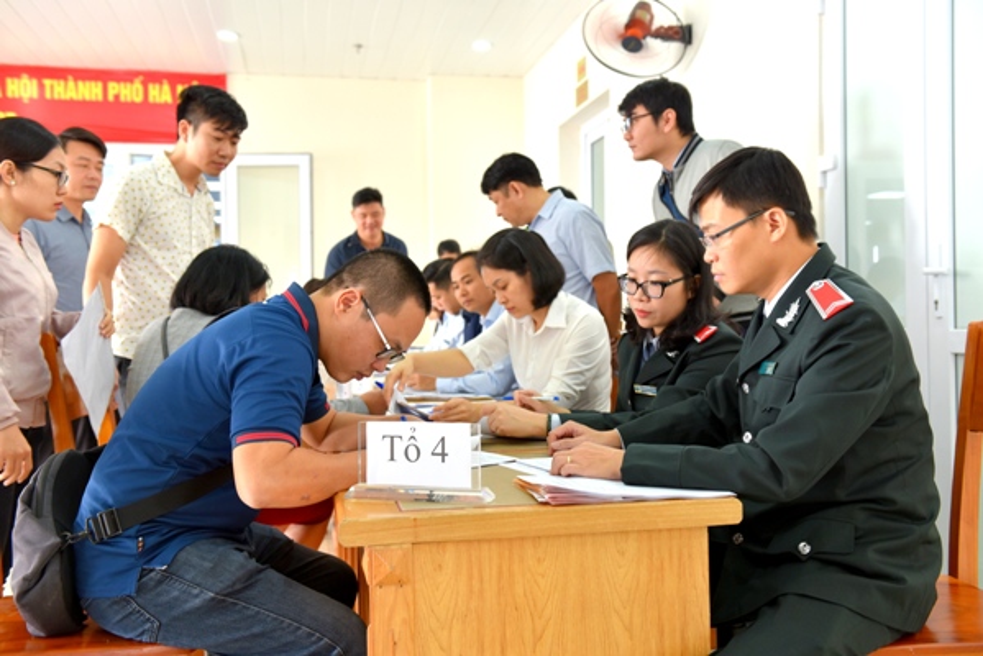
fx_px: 956
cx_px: 492
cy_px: 328
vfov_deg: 37.9
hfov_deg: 54.4
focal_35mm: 35
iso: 400
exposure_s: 1/80
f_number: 4.5
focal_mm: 35
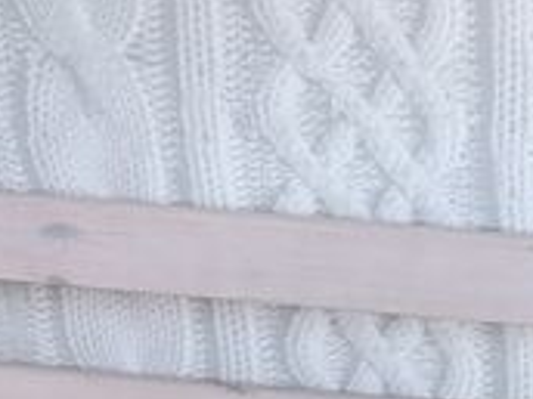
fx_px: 2063
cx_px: 784
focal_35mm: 134
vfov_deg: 10.5
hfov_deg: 13.9
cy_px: 660
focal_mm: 6.14
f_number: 1.6
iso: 640
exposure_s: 1/50
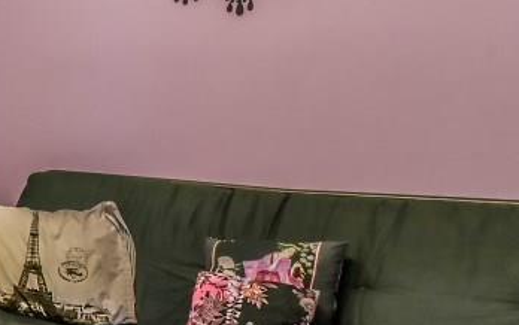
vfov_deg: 26.8
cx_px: -185
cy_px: 125
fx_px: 679
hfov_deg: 30.8
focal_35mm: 48
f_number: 9
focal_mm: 16
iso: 4000
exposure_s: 1/80
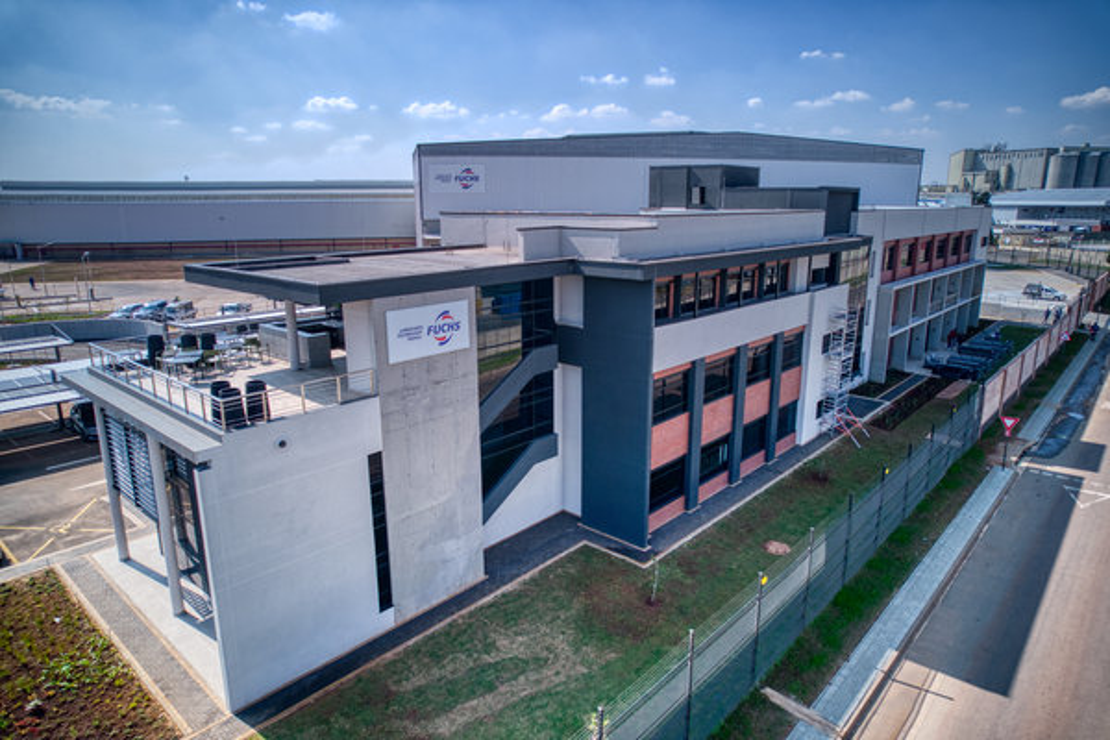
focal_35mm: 22
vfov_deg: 57.2
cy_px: 370
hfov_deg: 78.6
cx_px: 555
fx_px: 678
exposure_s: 1/2500
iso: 100
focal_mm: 8.38
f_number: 2.8
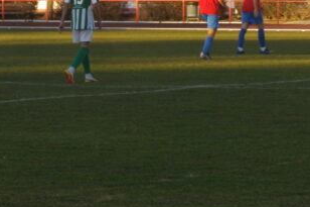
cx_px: 142
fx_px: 2917
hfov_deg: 6.1
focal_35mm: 339
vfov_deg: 4.0
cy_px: 61
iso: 80
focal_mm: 29.6
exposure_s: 1/125
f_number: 5.3
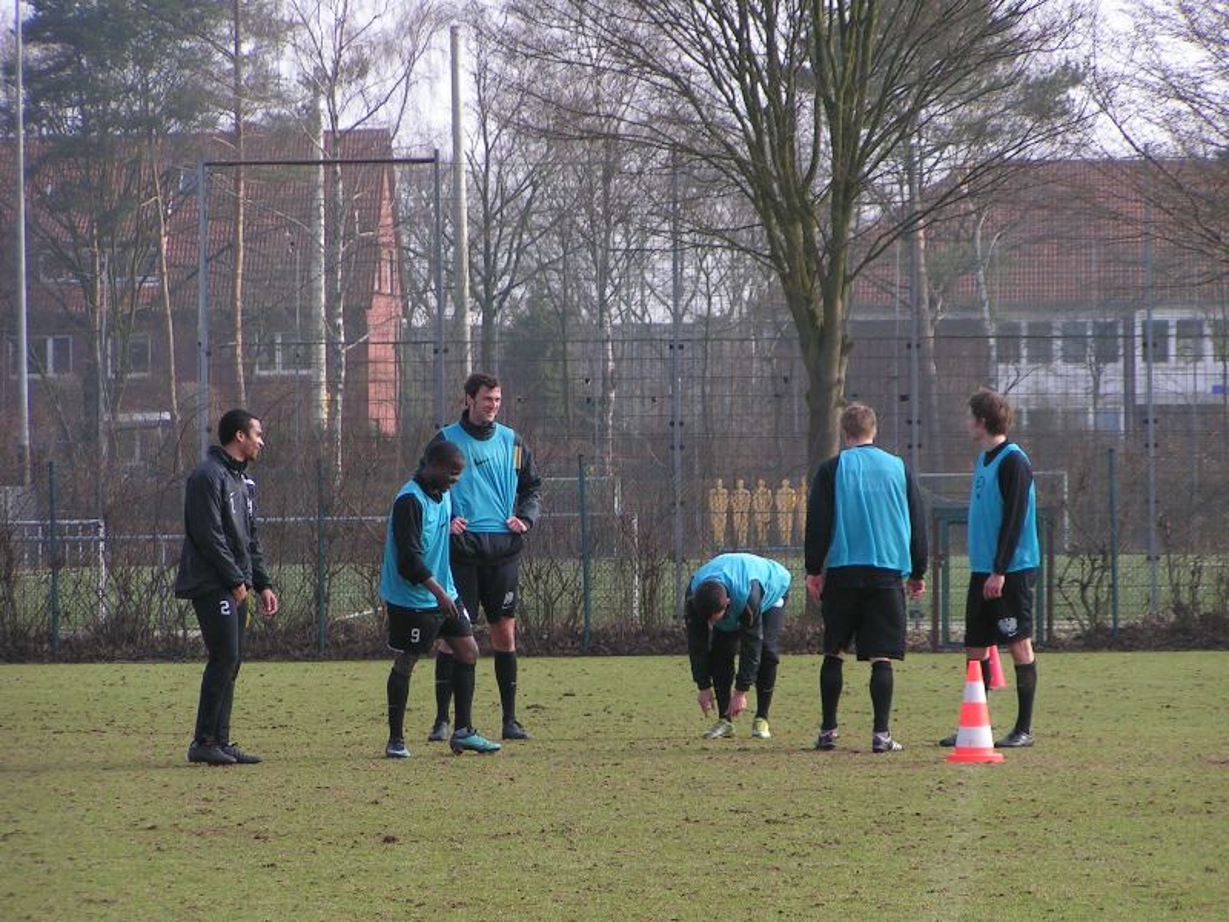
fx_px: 7314
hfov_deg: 9.6
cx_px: 614
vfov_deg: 7.2
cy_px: 461
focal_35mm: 206
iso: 50
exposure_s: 1/400
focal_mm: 31.5
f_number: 3.5
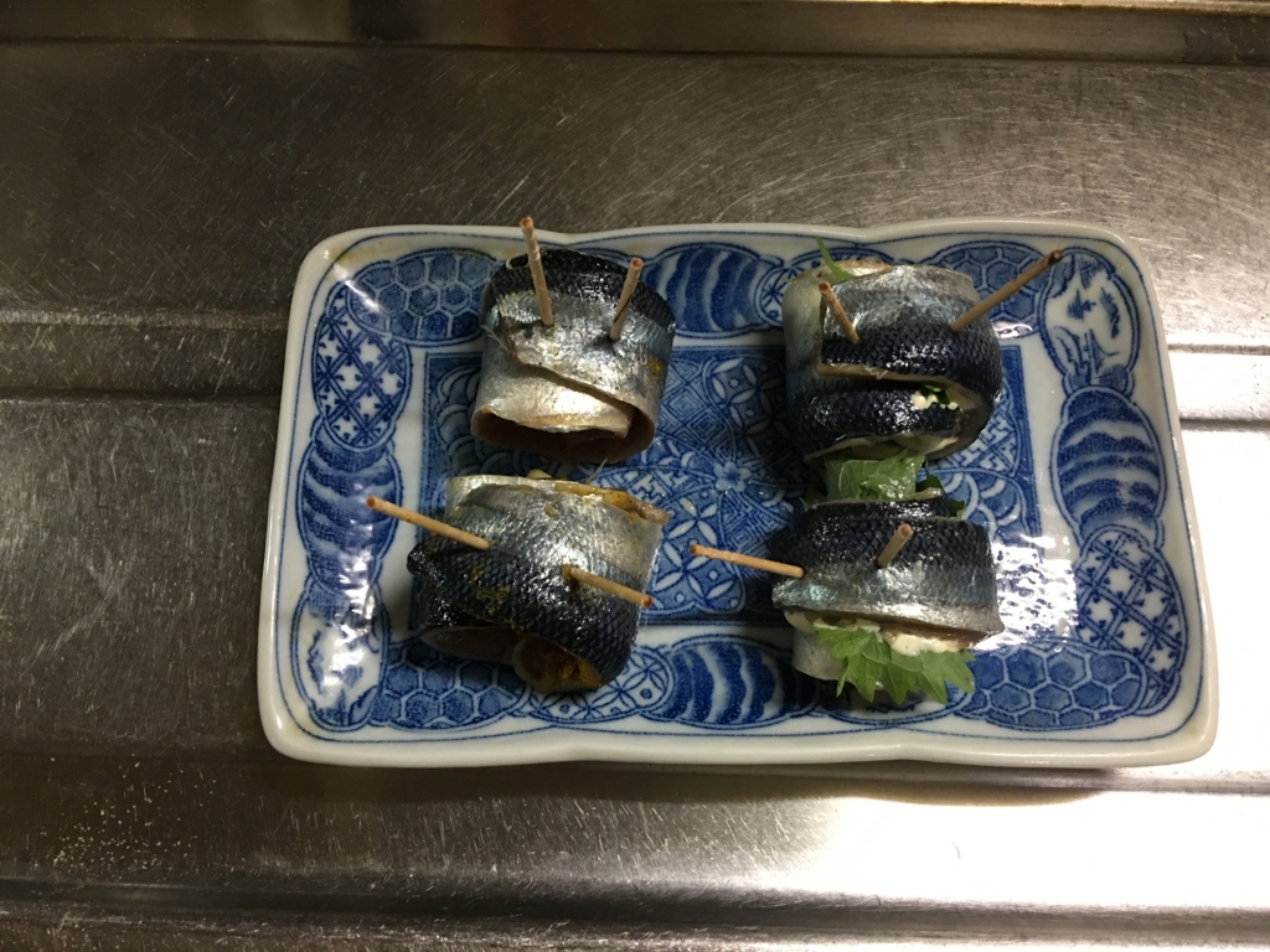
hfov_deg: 61.7
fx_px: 1064
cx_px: 635
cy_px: 476
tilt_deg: -73.3
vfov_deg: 48.2
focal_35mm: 29
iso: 125
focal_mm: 4.15
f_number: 2.2
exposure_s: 1/17
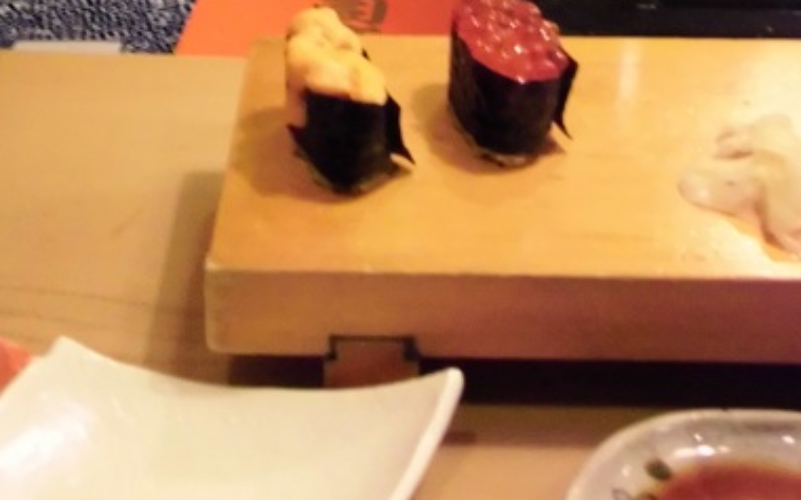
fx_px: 2334
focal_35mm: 107
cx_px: 399
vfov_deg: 12.1
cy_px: 75
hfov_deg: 19.5
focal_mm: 13.5
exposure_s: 1/10
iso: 800
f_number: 5.8
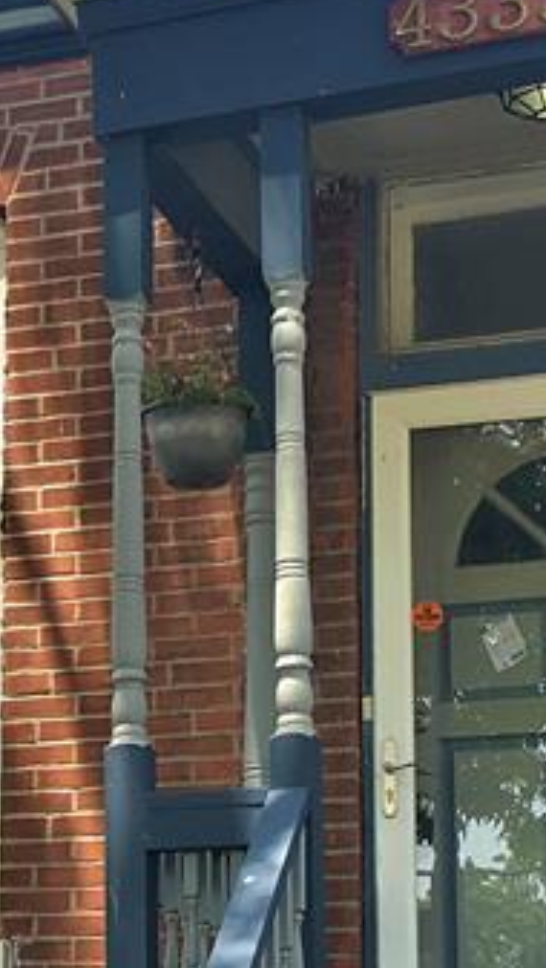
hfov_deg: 12.4
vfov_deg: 21.8
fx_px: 2467
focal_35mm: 96
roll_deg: +0.1
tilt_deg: +9.2
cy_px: 833
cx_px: -98
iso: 25
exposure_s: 1/295
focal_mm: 4.15
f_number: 2.2
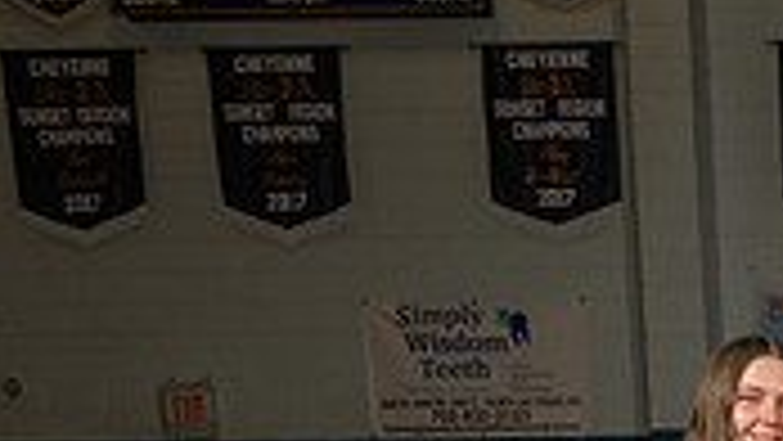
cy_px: 853
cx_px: 1224
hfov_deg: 20.9
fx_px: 1745
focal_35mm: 84
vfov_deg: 12.8
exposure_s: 1/200
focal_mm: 24
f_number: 8
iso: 160
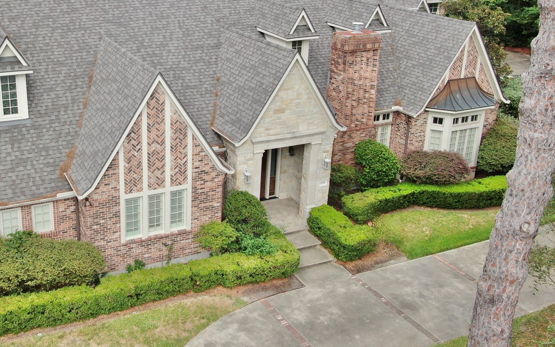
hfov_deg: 49.0
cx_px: 160
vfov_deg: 32.3
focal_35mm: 39
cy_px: 99
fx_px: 590
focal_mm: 4.39
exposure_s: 1/200
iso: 100
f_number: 2.8
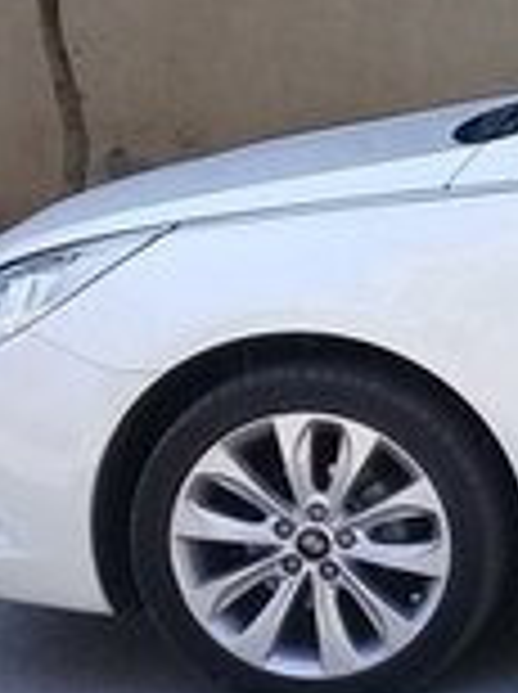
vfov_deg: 14.9
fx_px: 2661
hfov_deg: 10.1
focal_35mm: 133
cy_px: 349
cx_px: 1122
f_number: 2.2
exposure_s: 1/284
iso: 50
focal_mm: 3.3
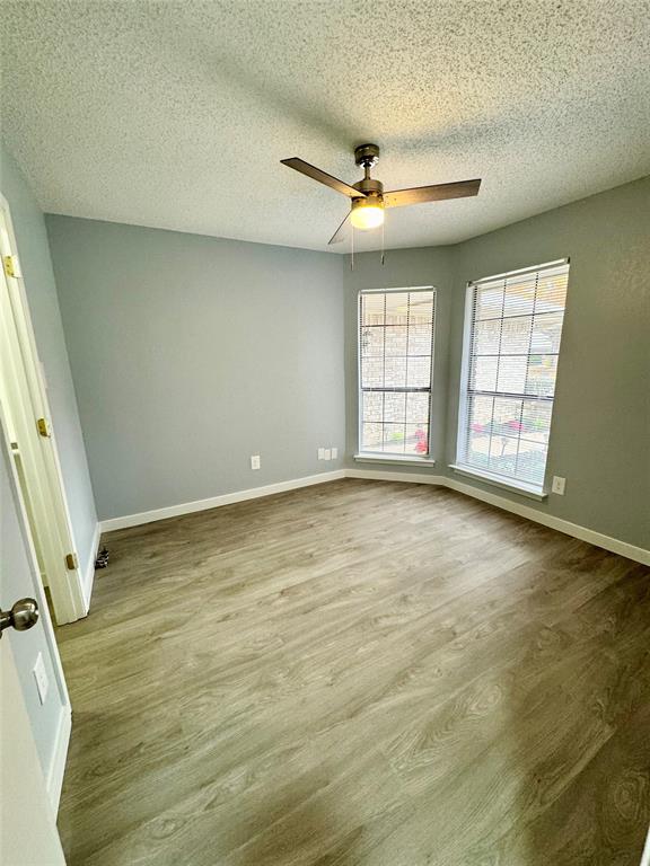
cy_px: 433
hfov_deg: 85.7
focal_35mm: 14
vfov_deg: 102.1
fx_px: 351
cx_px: 325
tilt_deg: -11.4
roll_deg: +1.6
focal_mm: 2.22
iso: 200
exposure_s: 1/60
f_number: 2.2
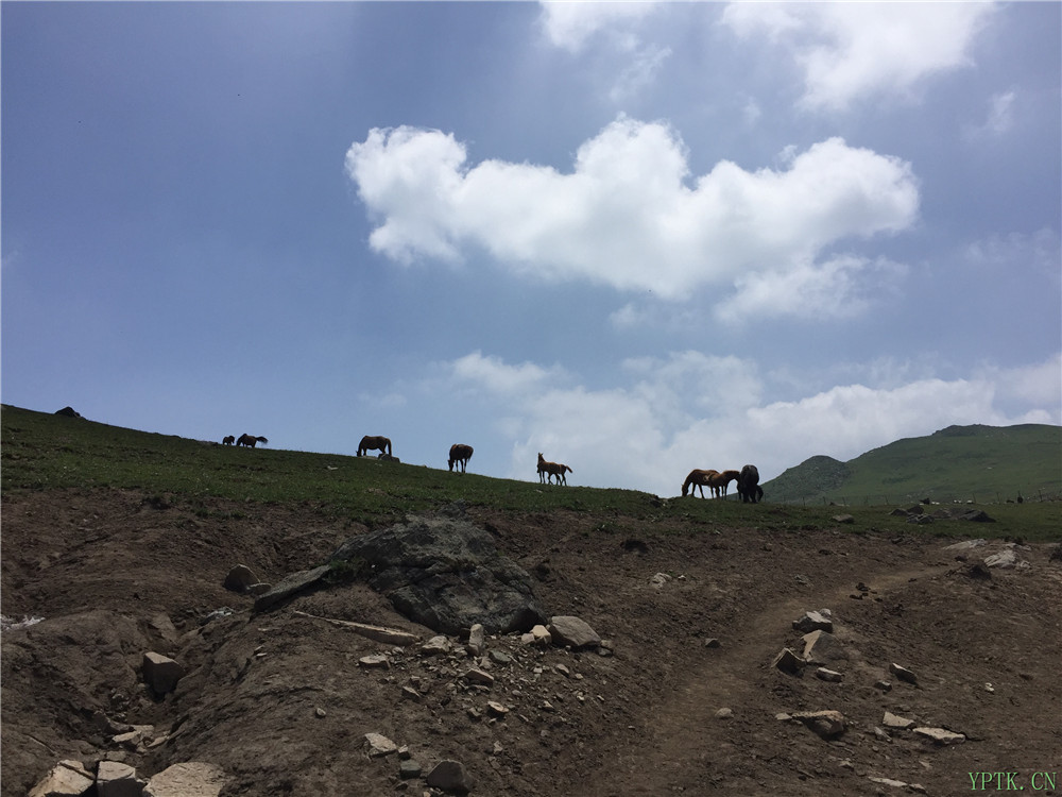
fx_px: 890
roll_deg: -2.3
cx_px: 531
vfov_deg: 48.2
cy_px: 398
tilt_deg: +11.8
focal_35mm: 29
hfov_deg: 61.7
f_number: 2.2
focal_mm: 4.15
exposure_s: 1/5650
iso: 32
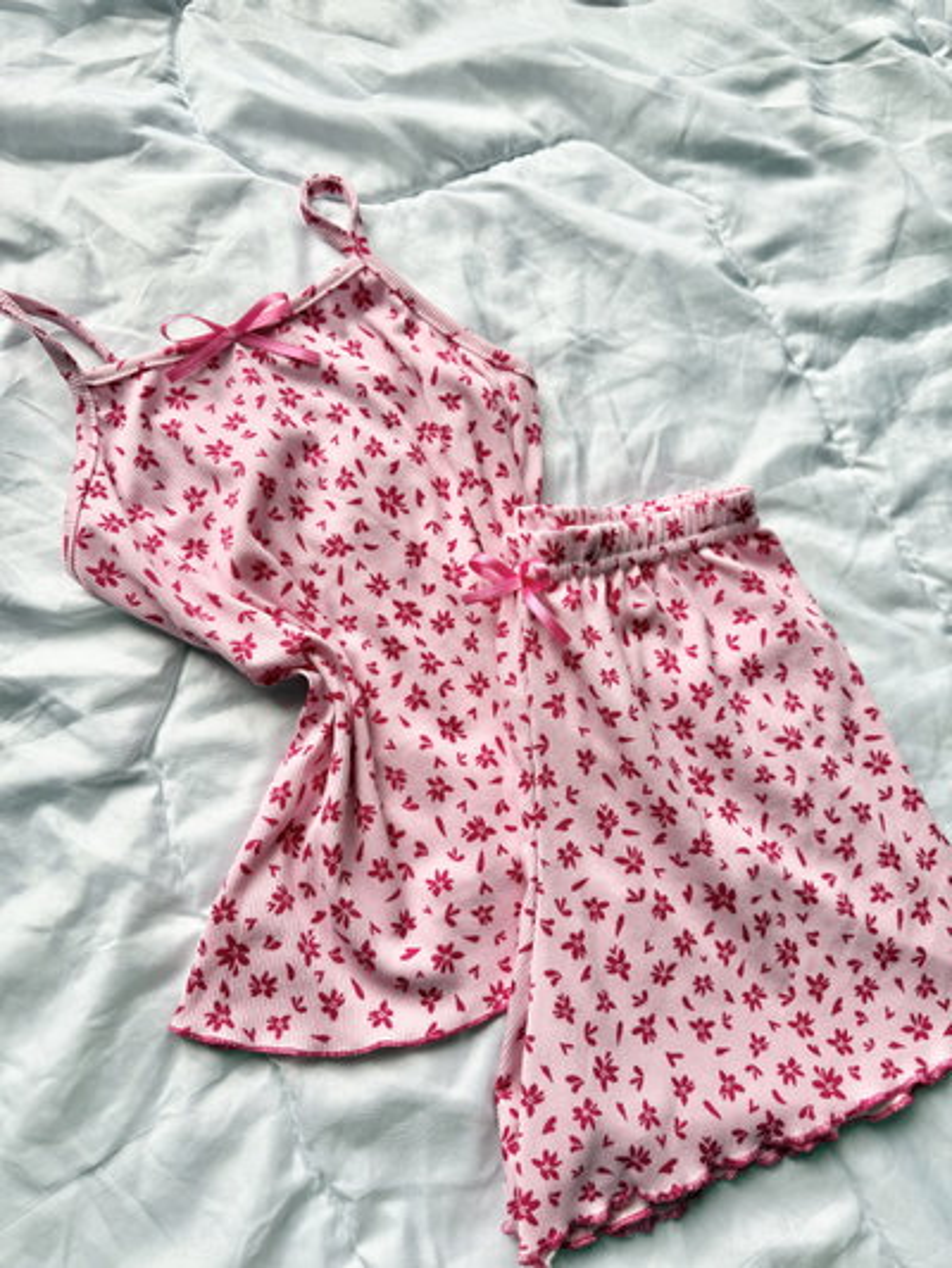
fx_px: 880
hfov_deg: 56.8
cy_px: 634
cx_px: 476
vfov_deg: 71.6
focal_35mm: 24
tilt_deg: -73.9
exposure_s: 1/287
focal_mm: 6.76
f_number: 1.78
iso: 64
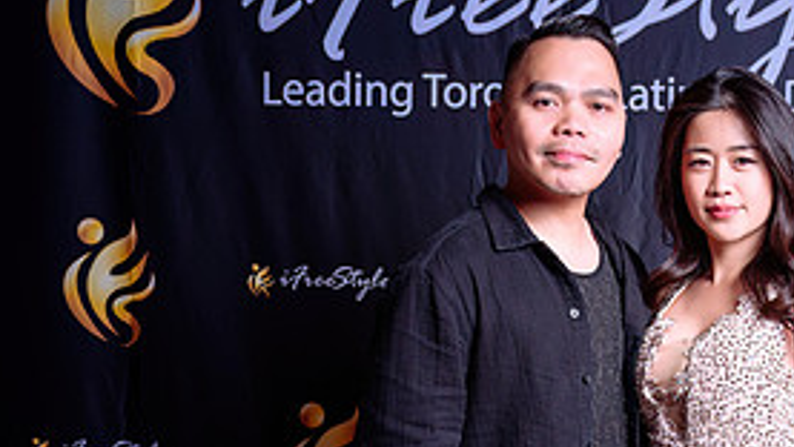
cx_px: 633
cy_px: 405
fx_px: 1895
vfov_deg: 13.3
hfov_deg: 23.3
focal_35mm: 90
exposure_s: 1/160
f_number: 4
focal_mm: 41
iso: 125
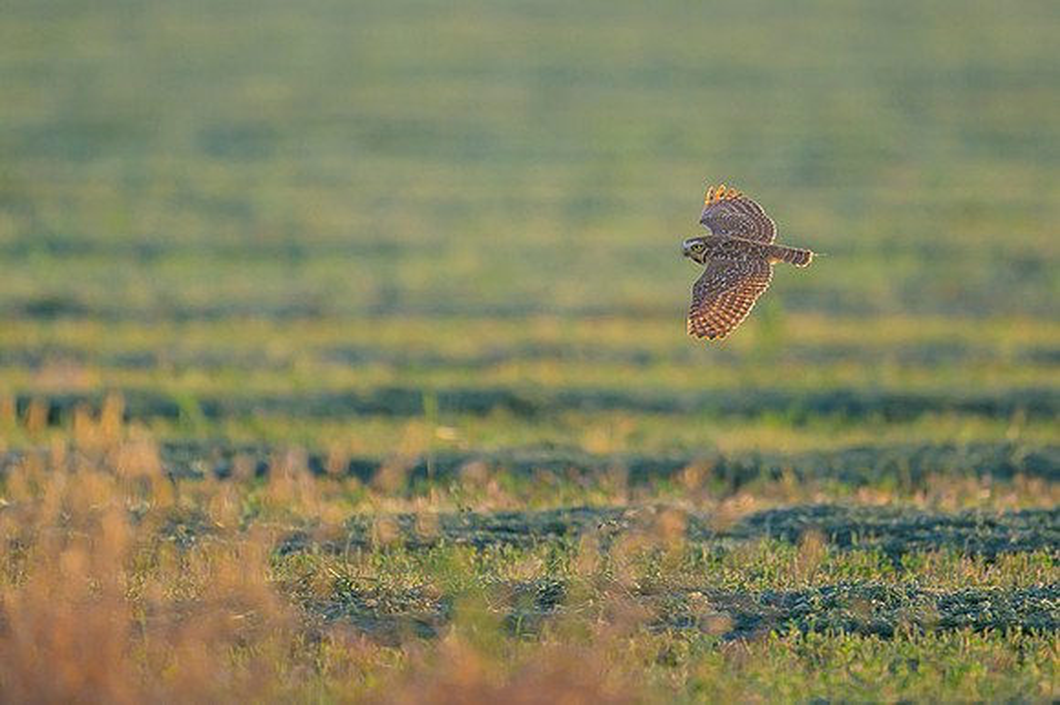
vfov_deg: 1.9
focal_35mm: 740
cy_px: 240
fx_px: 21761
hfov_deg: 2.8
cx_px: 669
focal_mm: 560
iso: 1000
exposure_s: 1/3200
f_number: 4
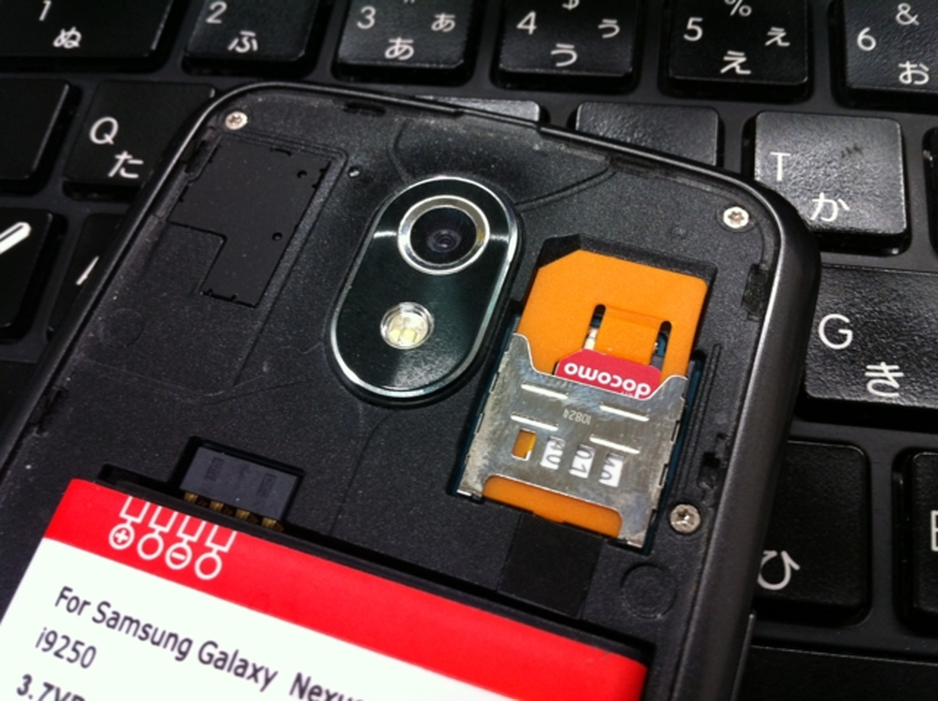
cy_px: 350
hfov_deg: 52.7
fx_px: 947
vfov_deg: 40.6
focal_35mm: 35
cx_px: 469
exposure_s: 1/15
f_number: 2.8
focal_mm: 3.85
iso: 125
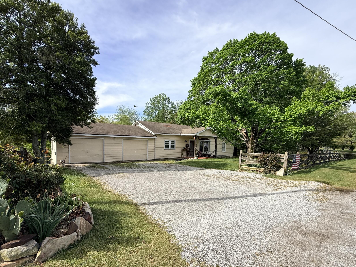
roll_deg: -1.2
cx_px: 166
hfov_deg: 90.9
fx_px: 175
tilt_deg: -3.6
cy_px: 154
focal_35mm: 17
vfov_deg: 74.3
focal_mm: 2.22
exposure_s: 1/1848
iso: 50
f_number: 2.2
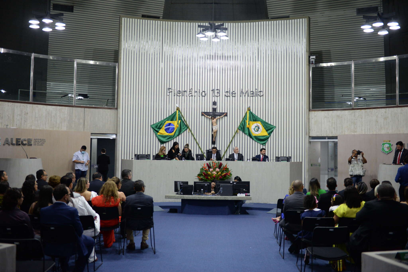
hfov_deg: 48.4
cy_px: 136
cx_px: 204
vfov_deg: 33.4
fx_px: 453
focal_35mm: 40
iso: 2000
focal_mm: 40
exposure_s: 1/160
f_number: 2.8
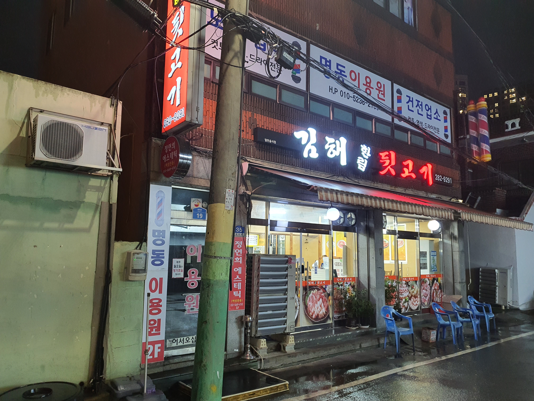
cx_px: 267
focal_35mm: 26
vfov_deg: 53.1
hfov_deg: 67.3
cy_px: 200
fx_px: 401
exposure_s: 1/60
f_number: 1.5
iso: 250
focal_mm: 4.3
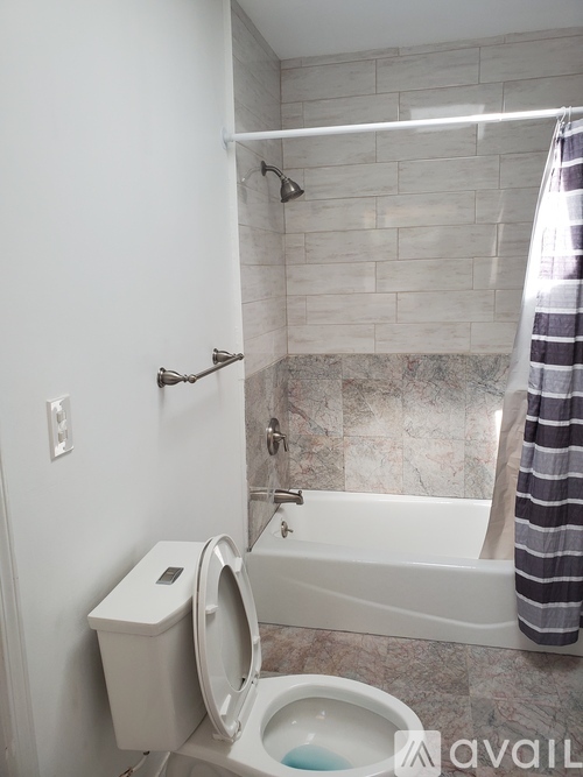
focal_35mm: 26
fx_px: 584
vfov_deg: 67.3
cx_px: 292
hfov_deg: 53.0
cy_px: 388
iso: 125
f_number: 2.4
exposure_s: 1/100
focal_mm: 4.3
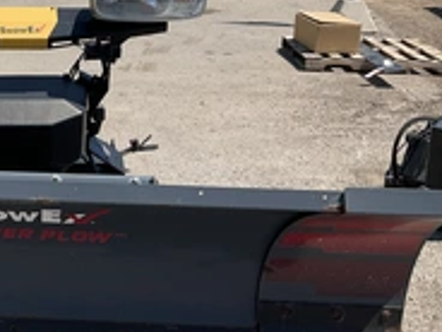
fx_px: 804
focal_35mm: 63
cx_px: 38
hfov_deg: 29.4
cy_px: 180
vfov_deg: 23.3
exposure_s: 1/1786
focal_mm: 3
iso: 25
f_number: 1.8
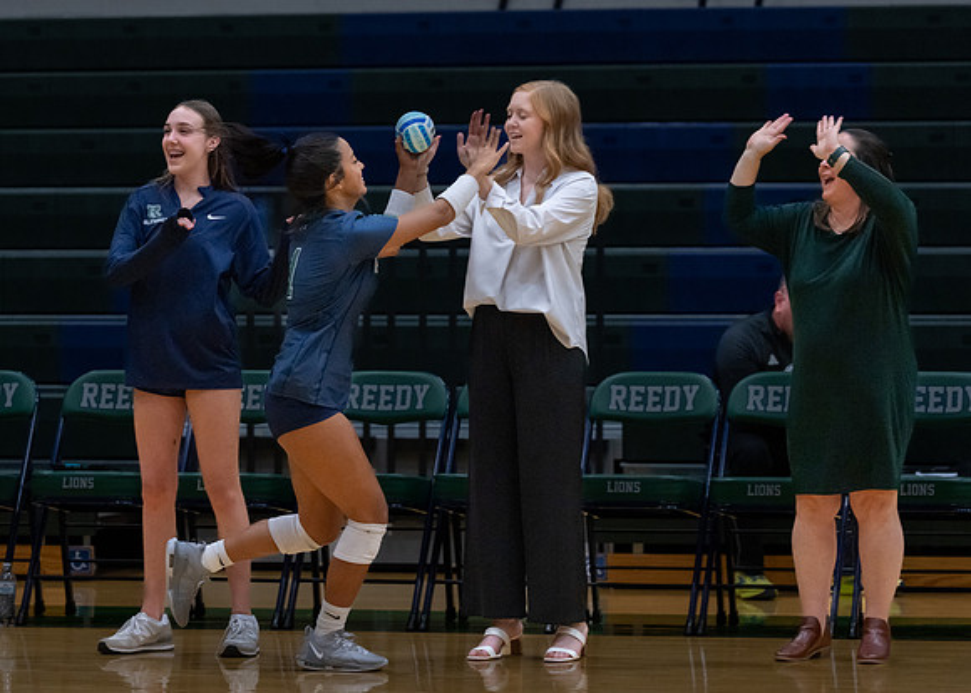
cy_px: 281
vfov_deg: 7.5
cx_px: 365
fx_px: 5321
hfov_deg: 10.4
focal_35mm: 193
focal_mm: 134
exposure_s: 1/1000
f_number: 2.8
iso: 1600
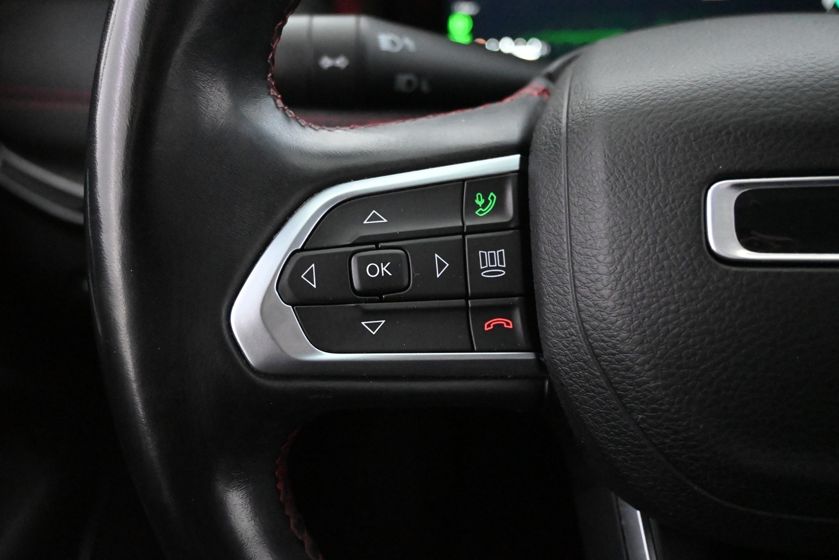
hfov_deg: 53.1
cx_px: 420
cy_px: 280
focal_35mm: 36
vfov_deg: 36.9
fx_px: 839
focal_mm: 24
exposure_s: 1/40
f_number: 4.2
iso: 12800
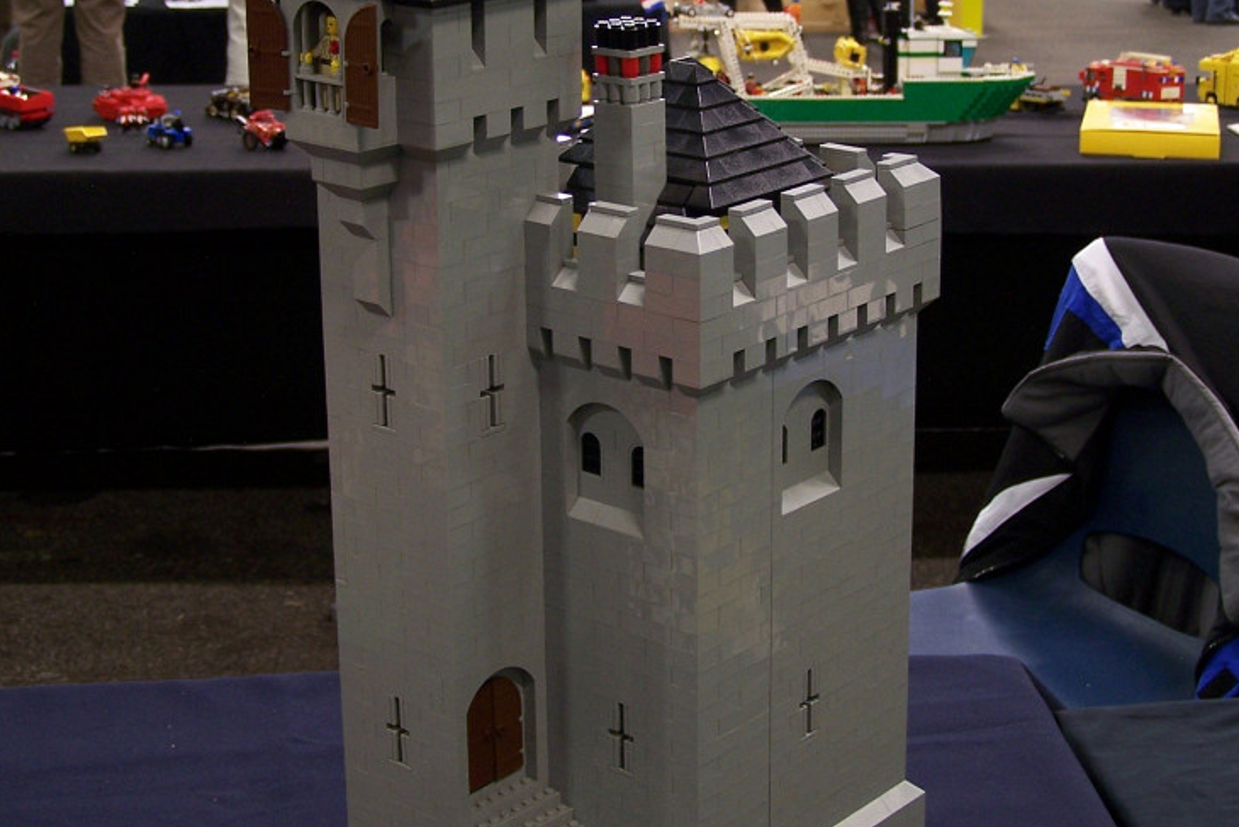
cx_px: 626
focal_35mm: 70
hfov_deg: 28.8
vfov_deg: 19.4
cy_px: 278
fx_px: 2409
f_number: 3
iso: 80
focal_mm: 8
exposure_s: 1/2
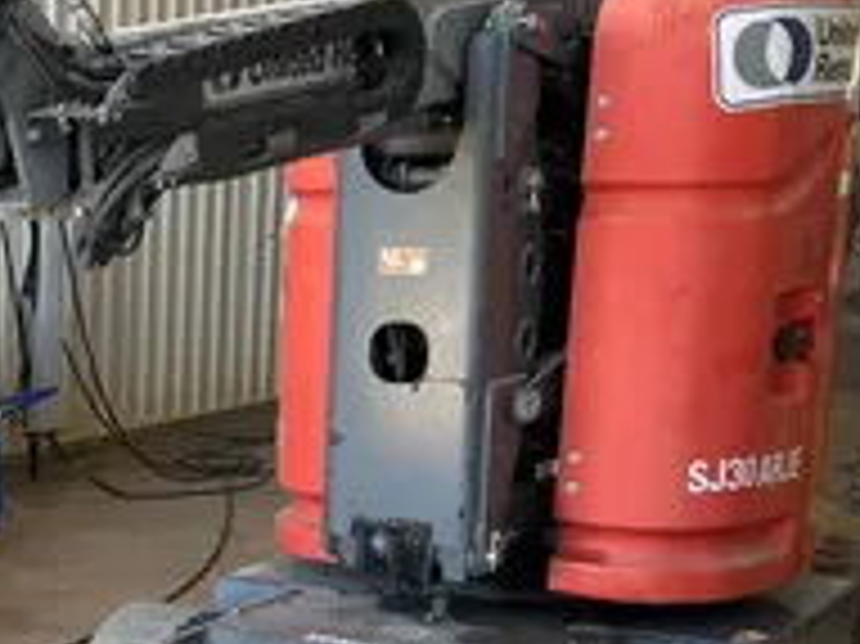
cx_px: -252
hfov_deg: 23.1
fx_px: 1862
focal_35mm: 75
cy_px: 547
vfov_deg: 19.3
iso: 50
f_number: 1.5
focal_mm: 5.7
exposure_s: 1/121
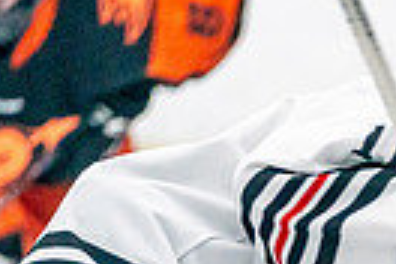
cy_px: 518
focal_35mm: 736
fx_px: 8095
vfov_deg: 1.9
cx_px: 651
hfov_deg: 2.8
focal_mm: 168
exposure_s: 1/1250
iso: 3200
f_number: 2.8
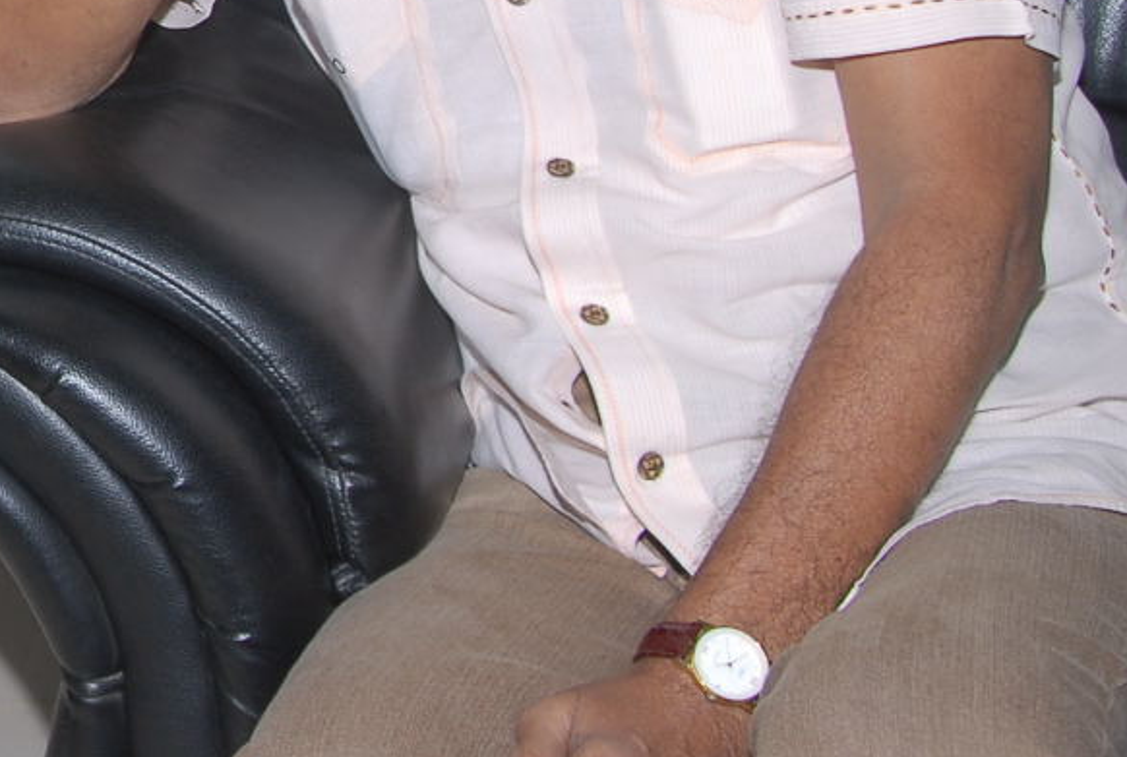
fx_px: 3495
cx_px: -420
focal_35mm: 111
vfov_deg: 12.0
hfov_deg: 17.0
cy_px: -213
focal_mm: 27
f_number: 7.1
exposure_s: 1/125
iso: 200
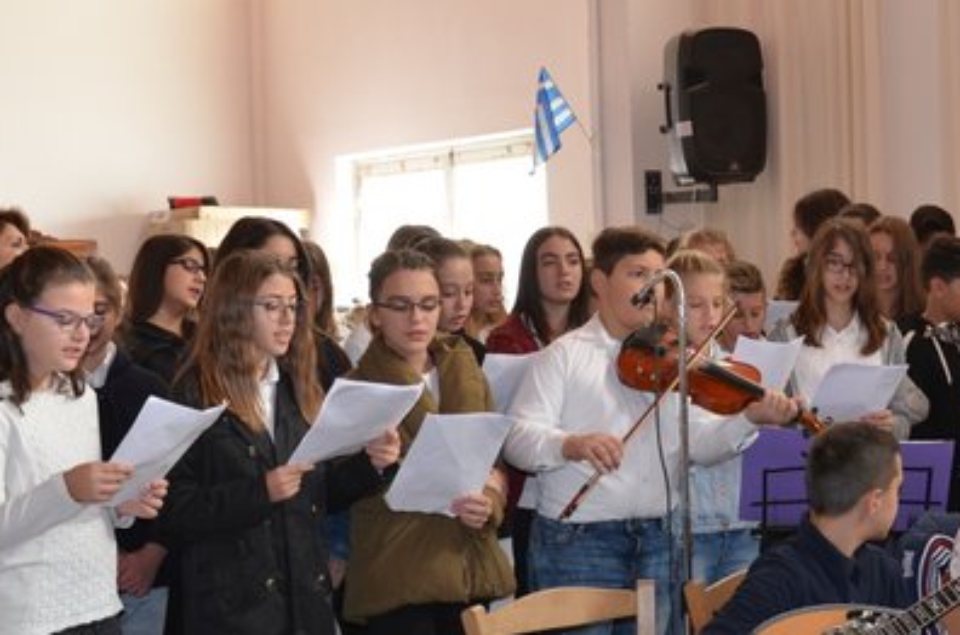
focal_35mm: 60
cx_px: 621
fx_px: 1596
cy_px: 324
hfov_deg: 33.3
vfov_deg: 22.5
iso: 500
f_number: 3.8
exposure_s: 1/60
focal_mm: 22
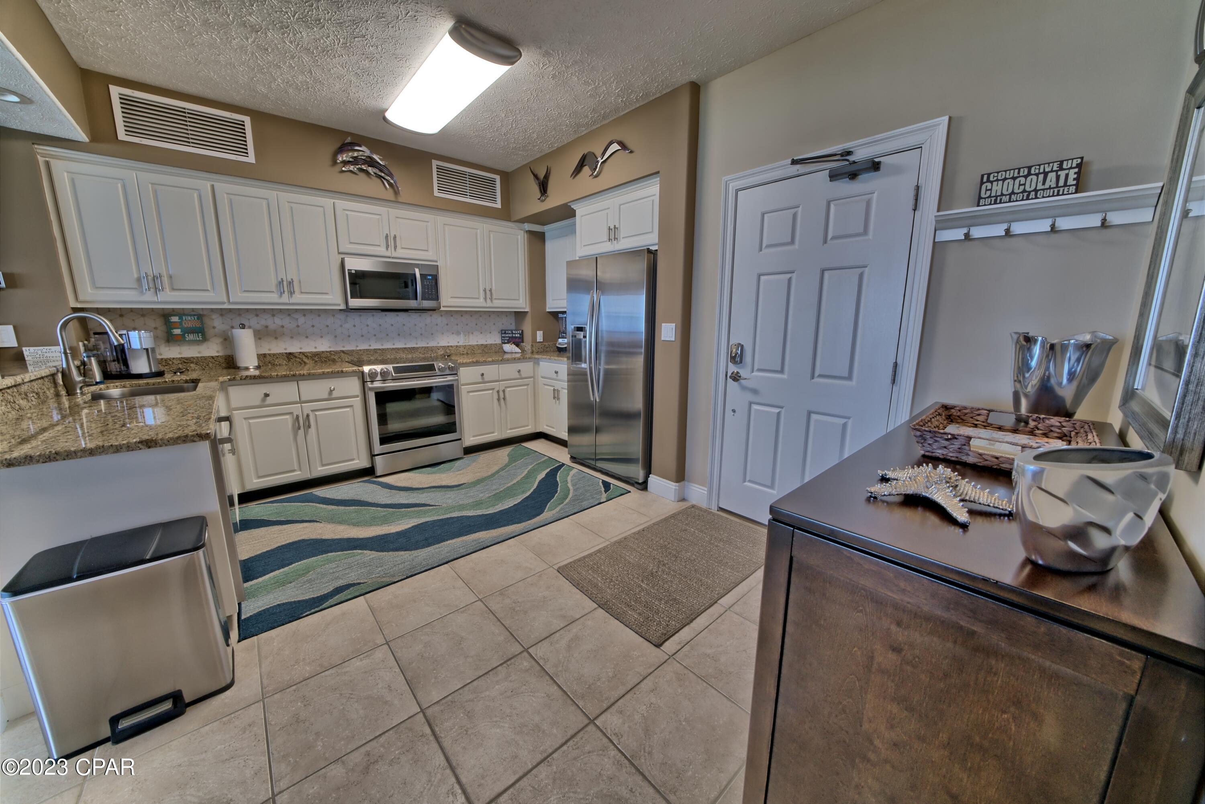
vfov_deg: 90.0
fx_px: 402
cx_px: 602
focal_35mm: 12
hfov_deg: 112.6
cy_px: 402
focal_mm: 12
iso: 800
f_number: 13
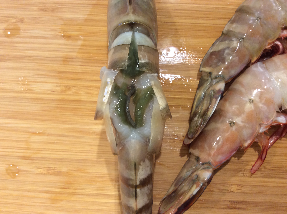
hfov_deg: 56.9
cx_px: 144
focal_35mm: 32
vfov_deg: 44.1
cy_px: 107
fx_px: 265
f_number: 2.4
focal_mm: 3.3
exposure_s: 1/25
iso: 80
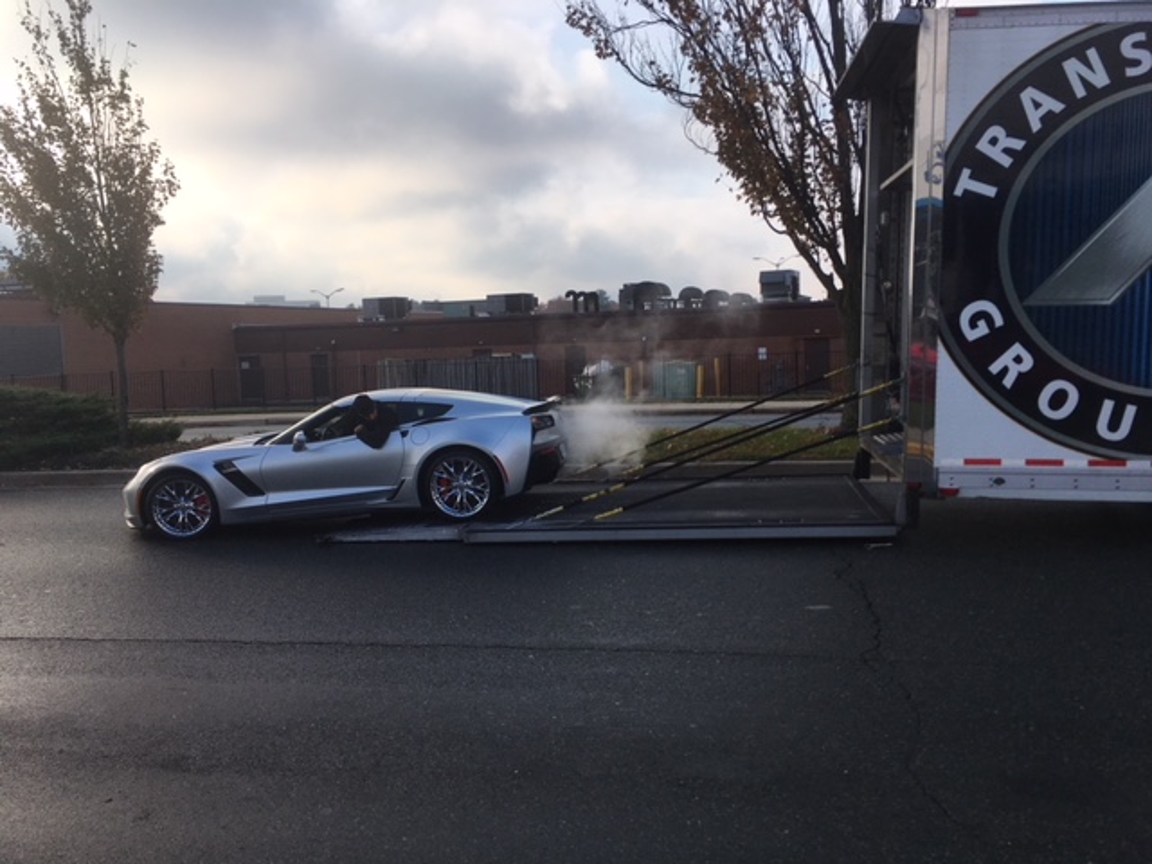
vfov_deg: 48.2
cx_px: 576
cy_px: 432
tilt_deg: -1.4
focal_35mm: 29
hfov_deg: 61.7
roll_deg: +1.6
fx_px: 965
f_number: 2.2
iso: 25
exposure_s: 1/1479
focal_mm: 4.15
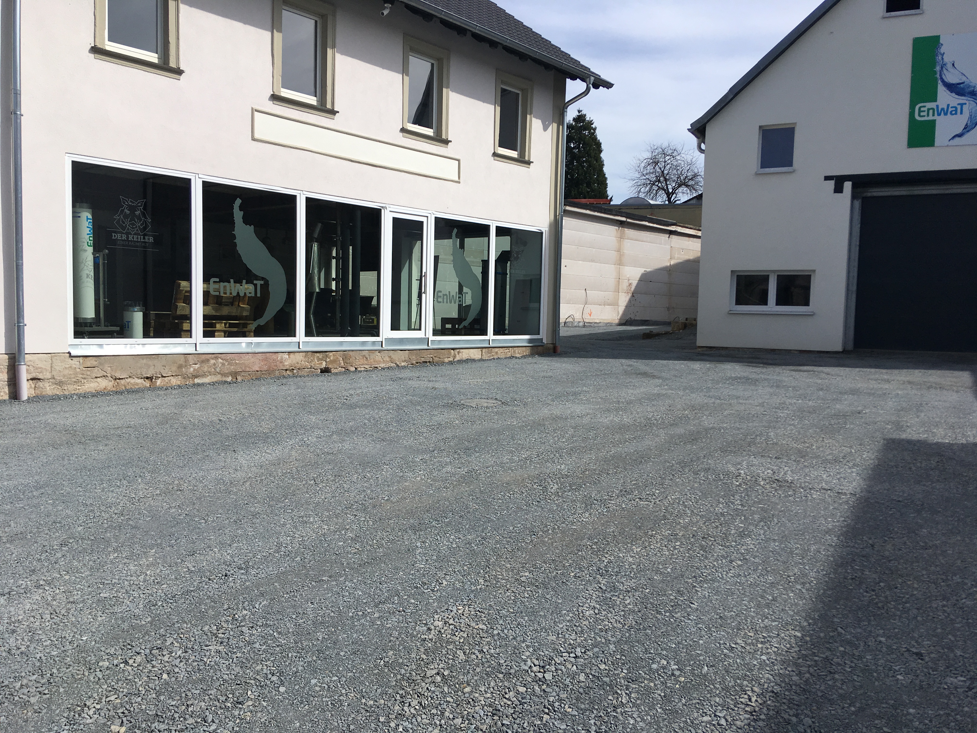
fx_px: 818
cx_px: 488
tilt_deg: -3.5
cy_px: 366
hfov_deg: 61.7
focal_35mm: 29
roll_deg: -0.4
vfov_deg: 48.2
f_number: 2.2
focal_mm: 4.15
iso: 25
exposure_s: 1/2747
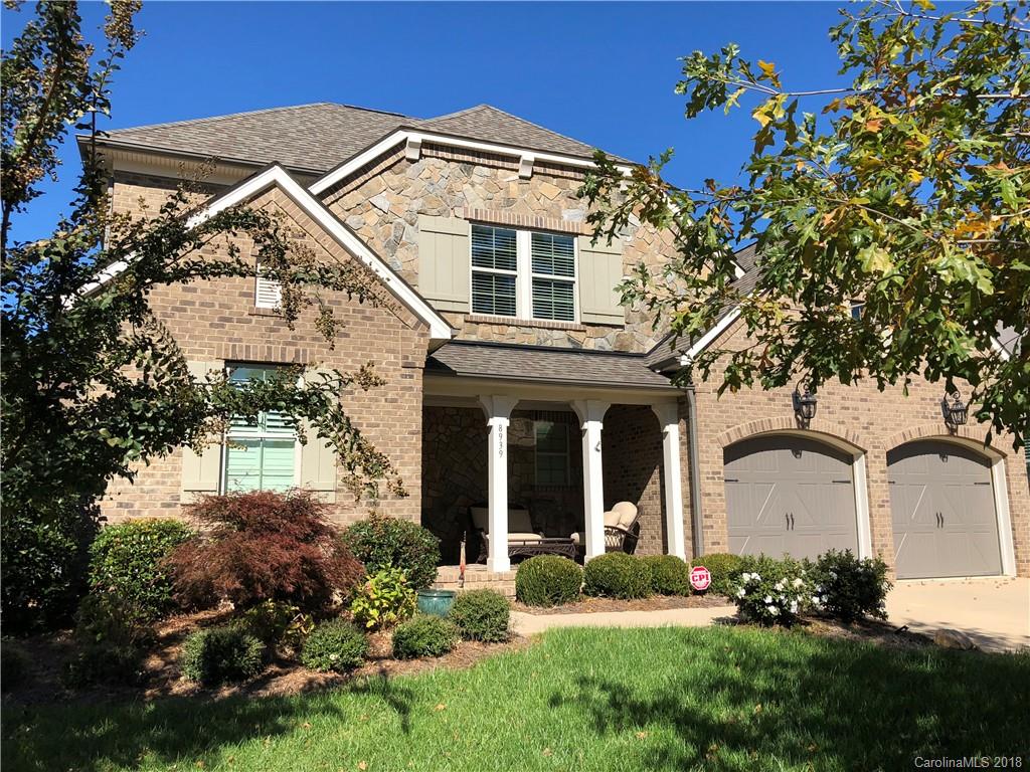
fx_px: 833
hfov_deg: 63.4
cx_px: 515
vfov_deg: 49.7
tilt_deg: +8.6
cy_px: 386
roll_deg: -0.2
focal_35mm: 28
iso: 20
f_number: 1.8
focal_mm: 4
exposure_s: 1/2000
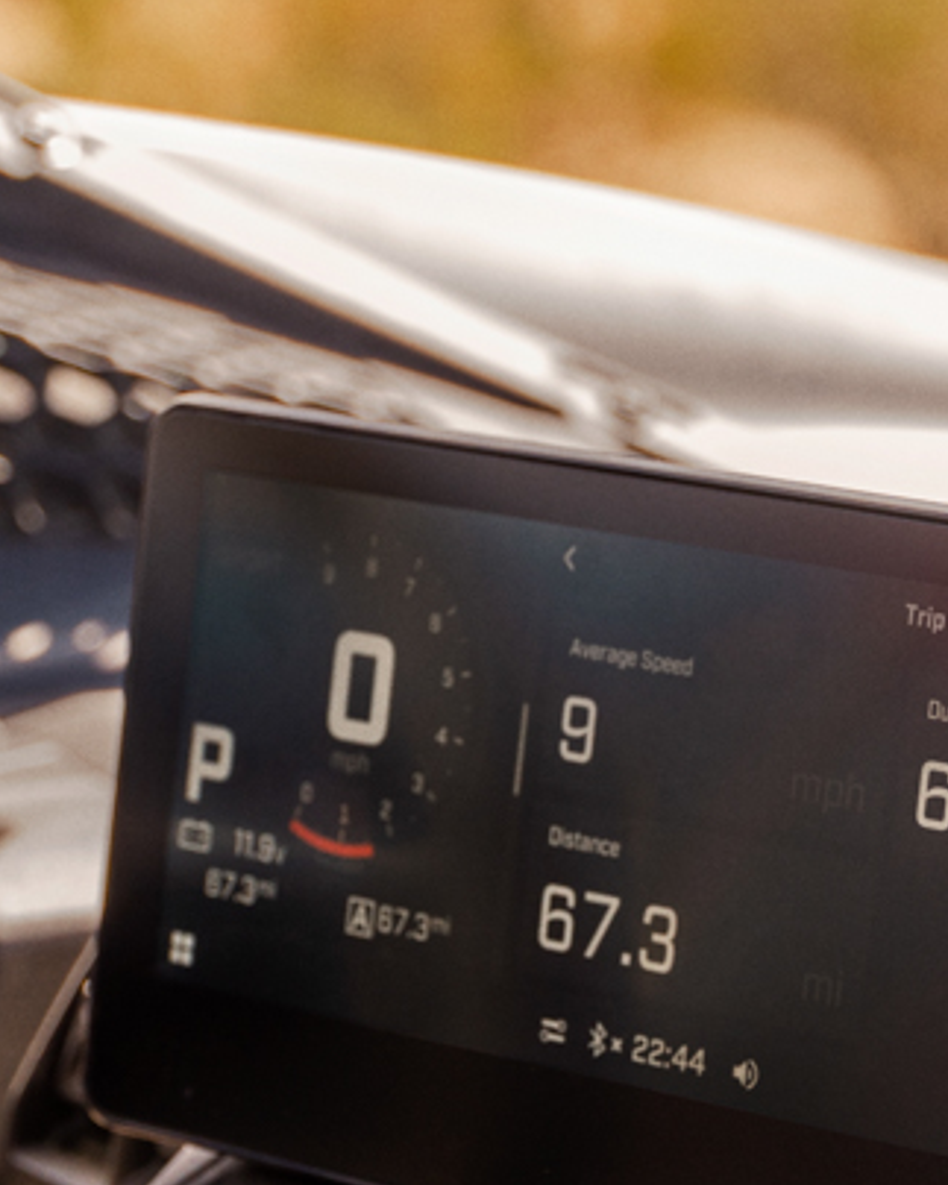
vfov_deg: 9.4
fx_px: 7208
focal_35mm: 205
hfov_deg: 7.5
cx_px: 725
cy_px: 783
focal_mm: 46.1
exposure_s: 1/500
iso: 100
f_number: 2.8
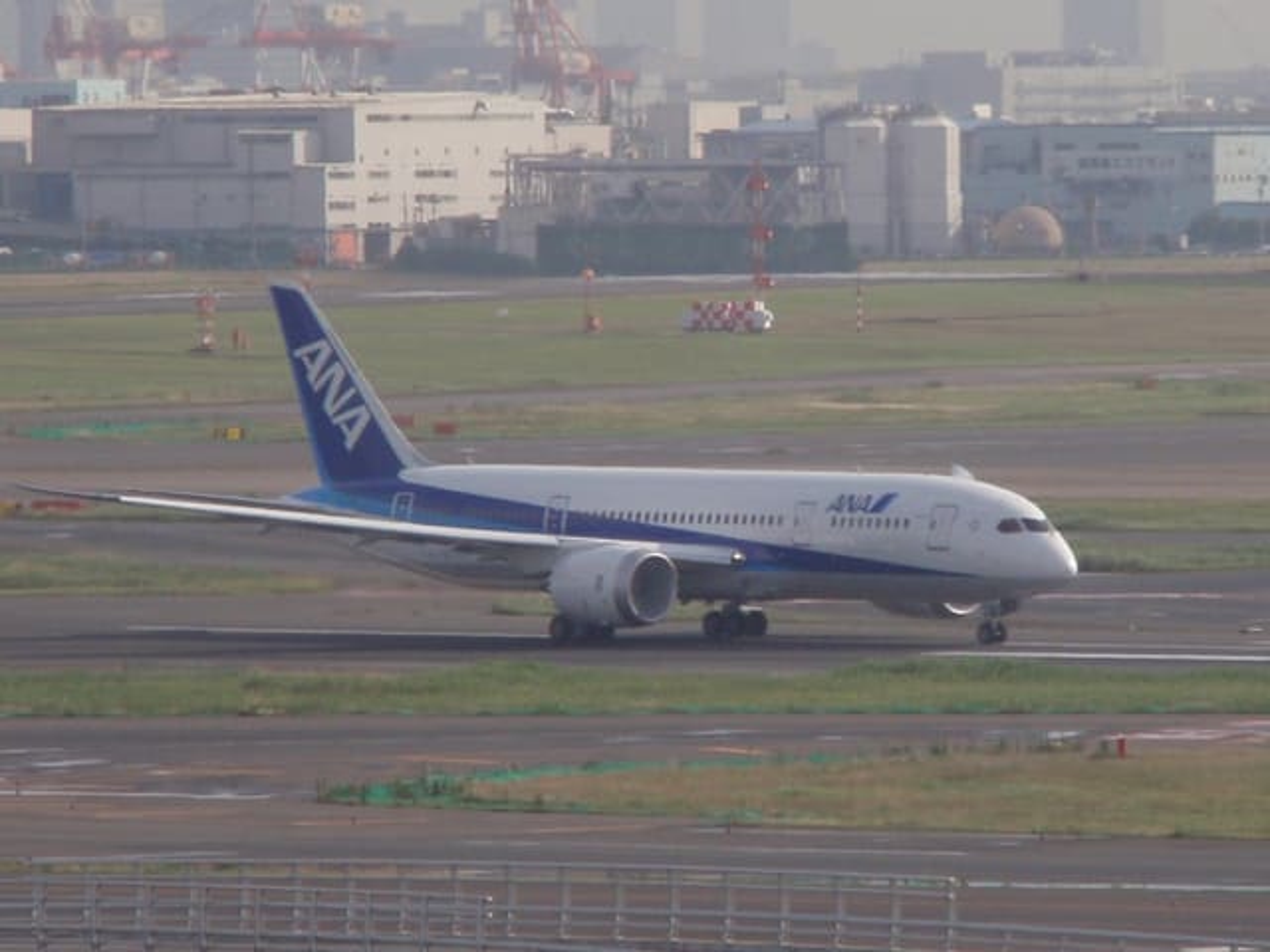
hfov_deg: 7.1
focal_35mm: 280
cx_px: 635
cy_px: 476
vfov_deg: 5.3
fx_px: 10273
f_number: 5.9
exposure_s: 1/500
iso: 100
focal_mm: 50
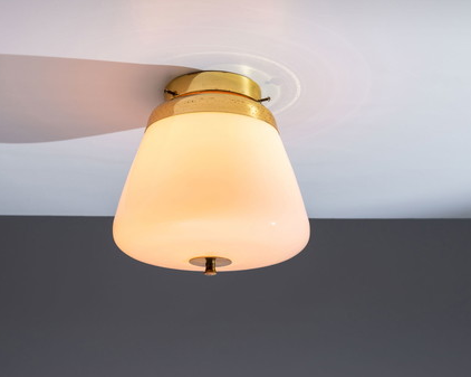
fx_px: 794
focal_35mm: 57
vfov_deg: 26.7
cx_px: 211
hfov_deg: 33.0
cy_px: 190
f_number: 9
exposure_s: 1
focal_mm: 50
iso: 200
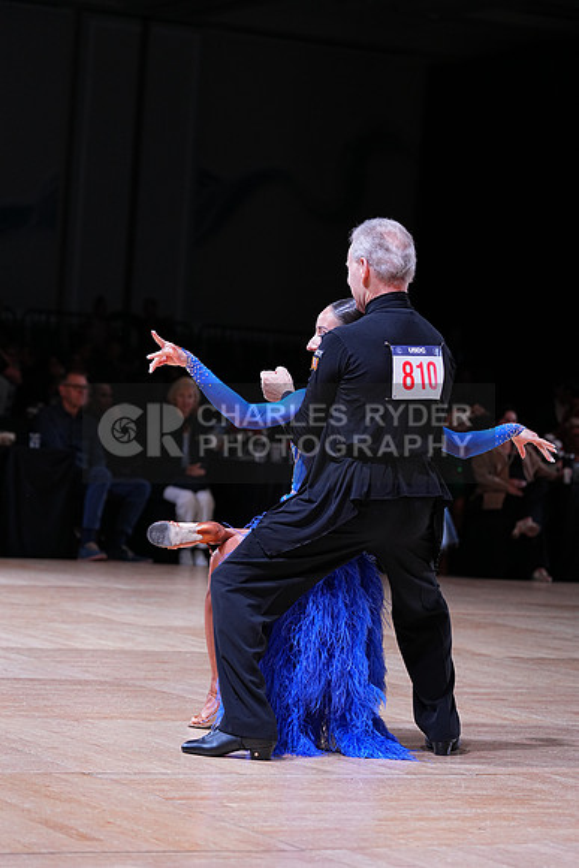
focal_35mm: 104
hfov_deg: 13.2
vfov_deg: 19.6
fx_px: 2507
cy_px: 434
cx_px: 290
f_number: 4
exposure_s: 1/400
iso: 1250
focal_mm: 104
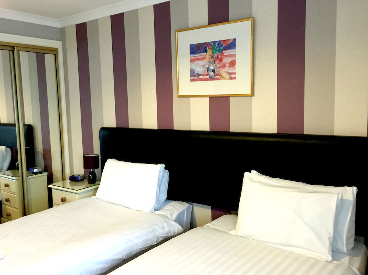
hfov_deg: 61.7
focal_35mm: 29
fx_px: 308
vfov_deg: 48.2
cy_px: 138
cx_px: 184
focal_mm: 4.15
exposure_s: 1/8
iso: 125
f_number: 2.2
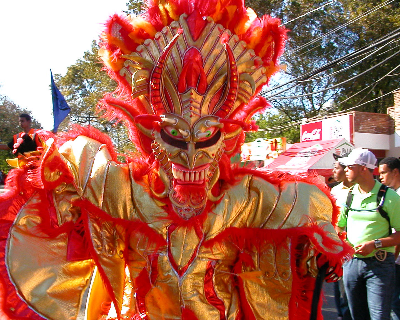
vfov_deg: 37.3
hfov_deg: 45.8
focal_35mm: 40
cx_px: 183
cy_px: 157
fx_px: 474
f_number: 4.5
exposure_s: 1/191
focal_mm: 5.6
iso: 100
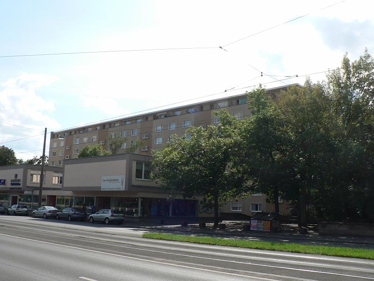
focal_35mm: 36
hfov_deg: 51.4
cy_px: 140
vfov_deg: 39.7
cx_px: 187
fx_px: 389
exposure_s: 1/500
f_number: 5.6
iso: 80
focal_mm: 6
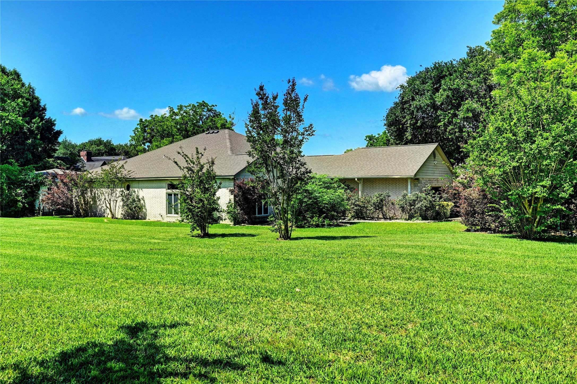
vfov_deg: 43.5
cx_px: 288
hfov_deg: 62.0
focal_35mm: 30
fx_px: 480
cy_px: 192
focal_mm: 30
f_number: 8
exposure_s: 1/800
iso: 400
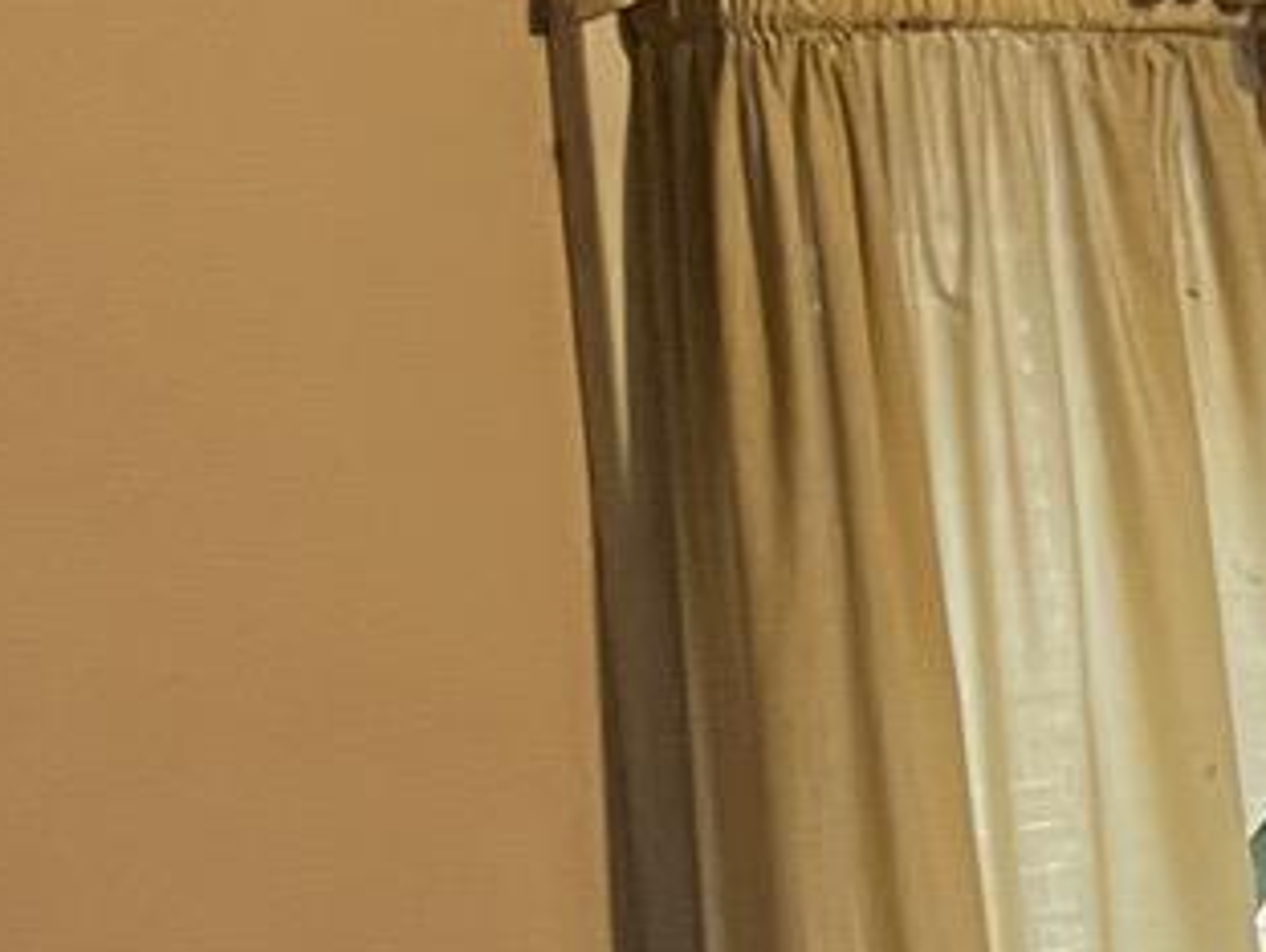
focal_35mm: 171
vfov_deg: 8.5
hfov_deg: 10.4
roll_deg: +2.5
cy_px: 1481
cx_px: 2776
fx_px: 6261
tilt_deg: -8.9
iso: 250
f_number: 1.5
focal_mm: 5.7
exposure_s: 1/60
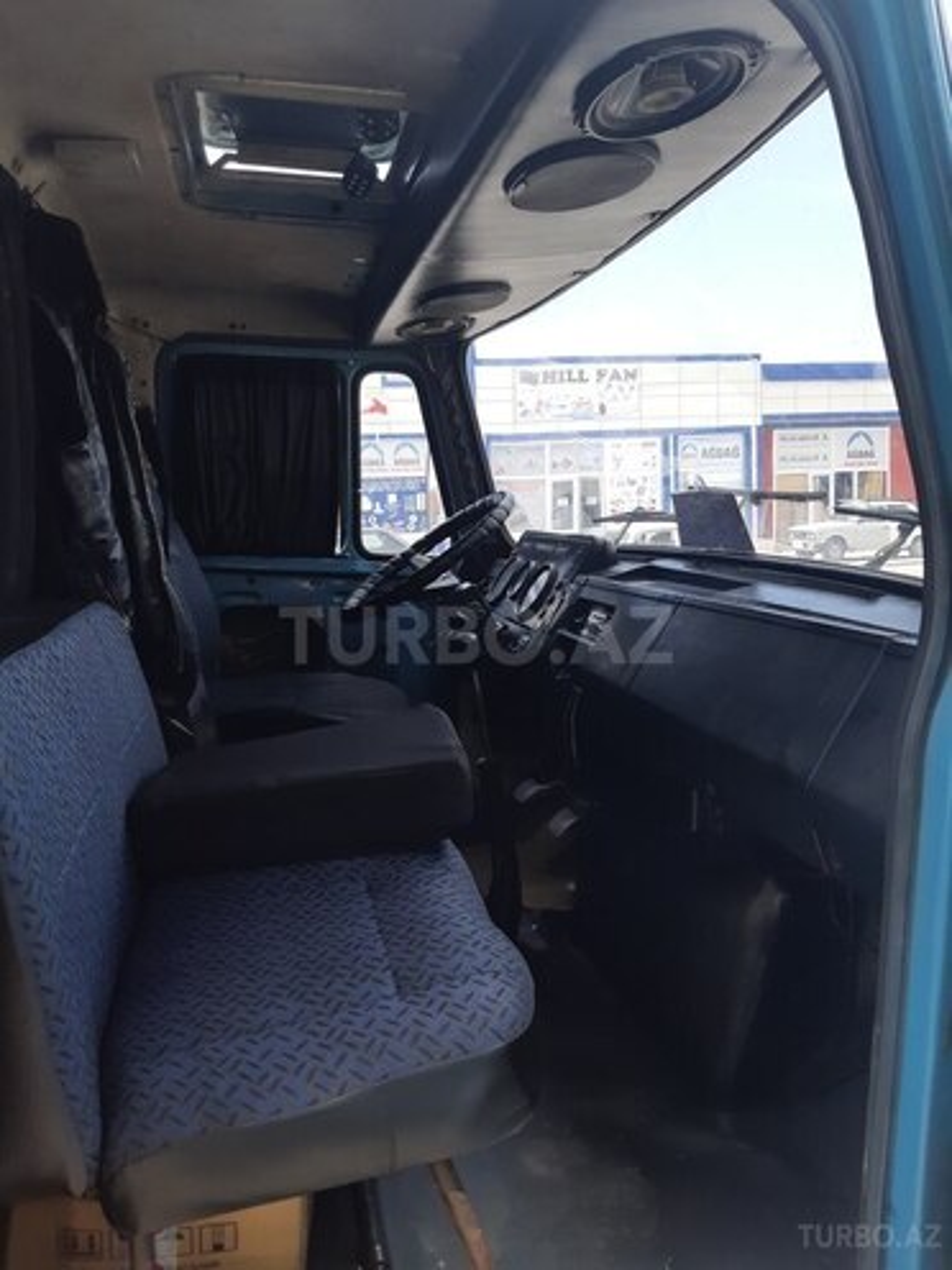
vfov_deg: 67.3
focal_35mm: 26
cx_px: 476
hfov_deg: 53.1
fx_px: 953
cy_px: 635
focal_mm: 3.93
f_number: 1.7
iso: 40
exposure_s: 1/528
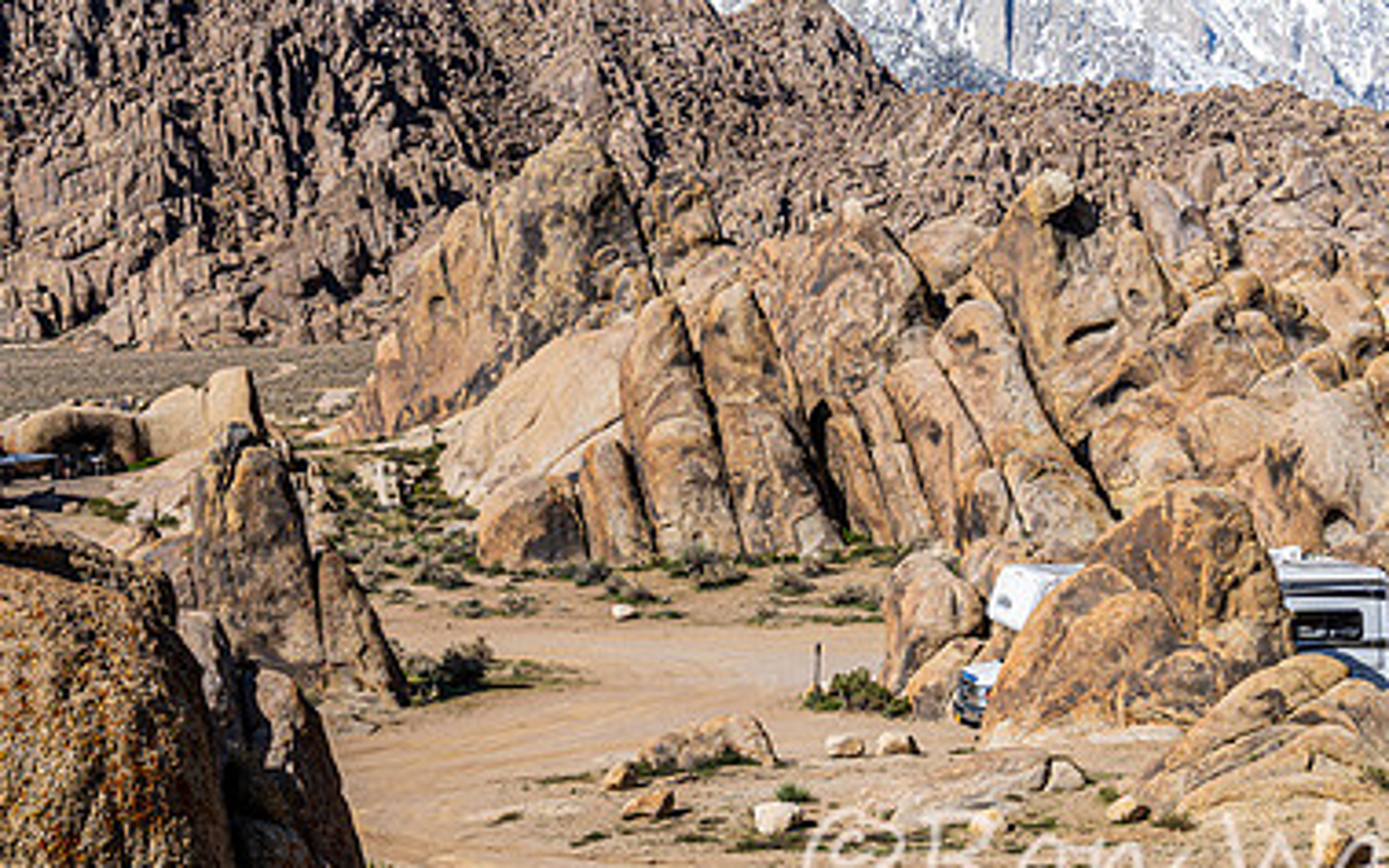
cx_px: 550
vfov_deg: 20.2
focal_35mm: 64
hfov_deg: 31.9
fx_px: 2423
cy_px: 247
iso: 100
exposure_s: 1/1250
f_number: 5
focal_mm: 41
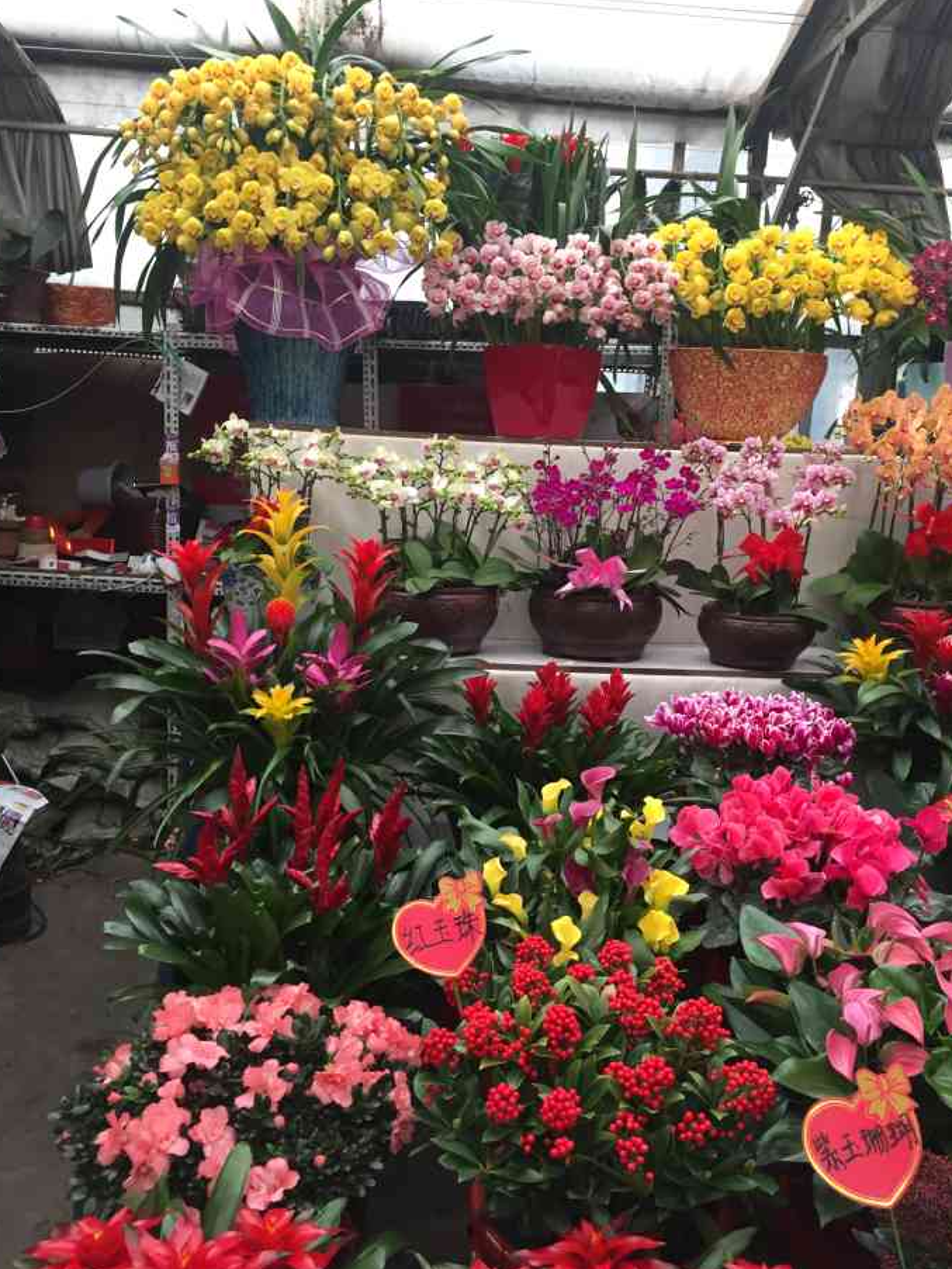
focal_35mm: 30
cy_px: 649
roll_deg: -1.8
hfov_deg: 46.8
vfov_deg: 59.9
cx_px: 472
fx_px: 1100
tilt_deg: -9.1
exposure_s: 1/33
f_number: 2.2
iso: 50
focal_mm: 4.15
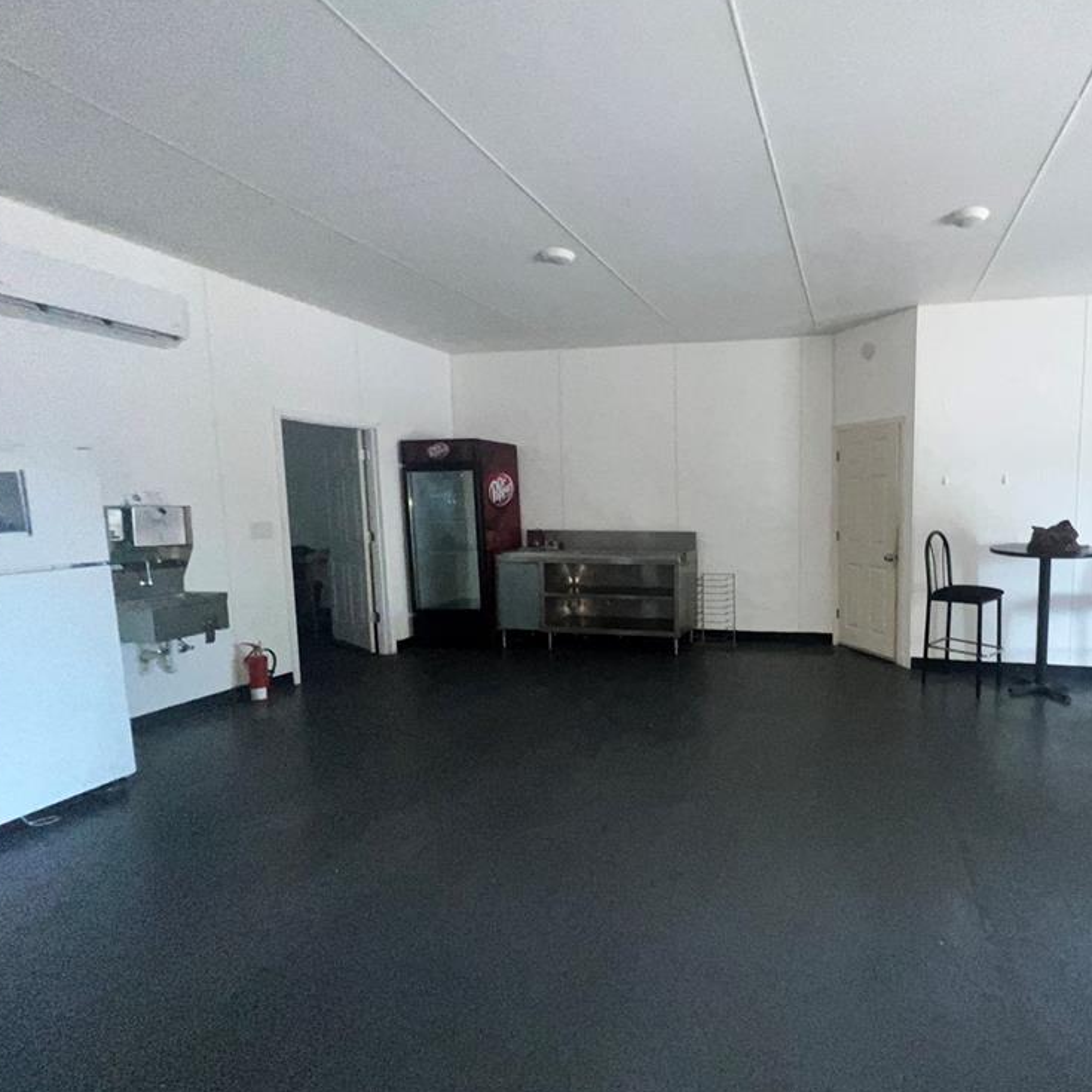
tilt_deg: -5.5
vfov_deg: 87.4
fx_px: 571
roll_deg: +0.1
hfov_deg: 84.0
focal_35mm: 16
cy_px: 553
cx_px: 738
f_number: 1.8
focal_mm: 1.57
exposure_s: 1/60
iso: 250
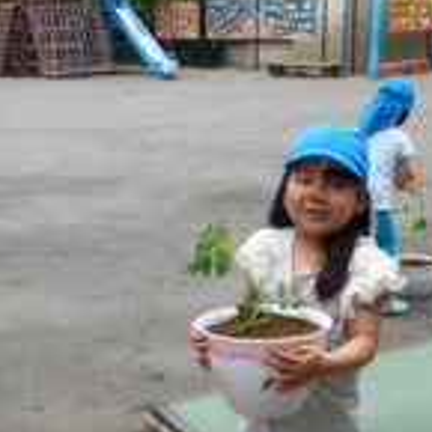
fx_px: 861
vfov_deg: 28.1
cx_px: 69
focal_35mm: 61
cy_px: 241
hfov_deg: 27.4
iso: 125
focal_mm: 4.5
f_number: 3.4
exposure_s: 1/640
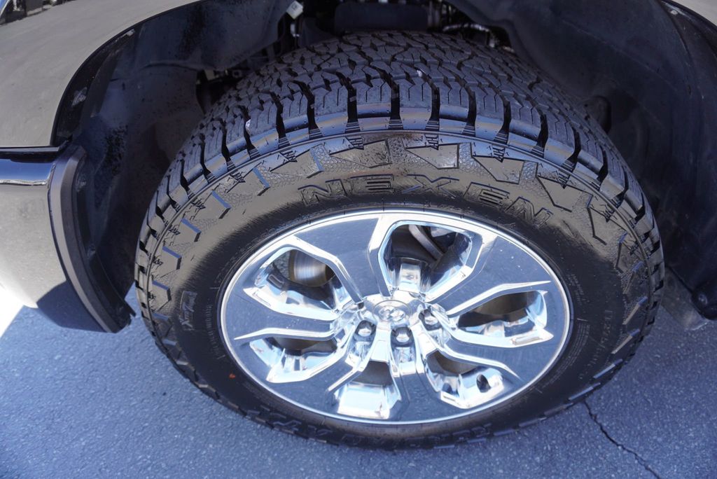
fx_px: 478
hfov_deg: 73.7
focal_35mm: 24
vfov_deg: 53.2
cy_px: 240
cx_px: 358
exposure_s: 1/60
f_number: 4
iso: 100
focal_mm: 16
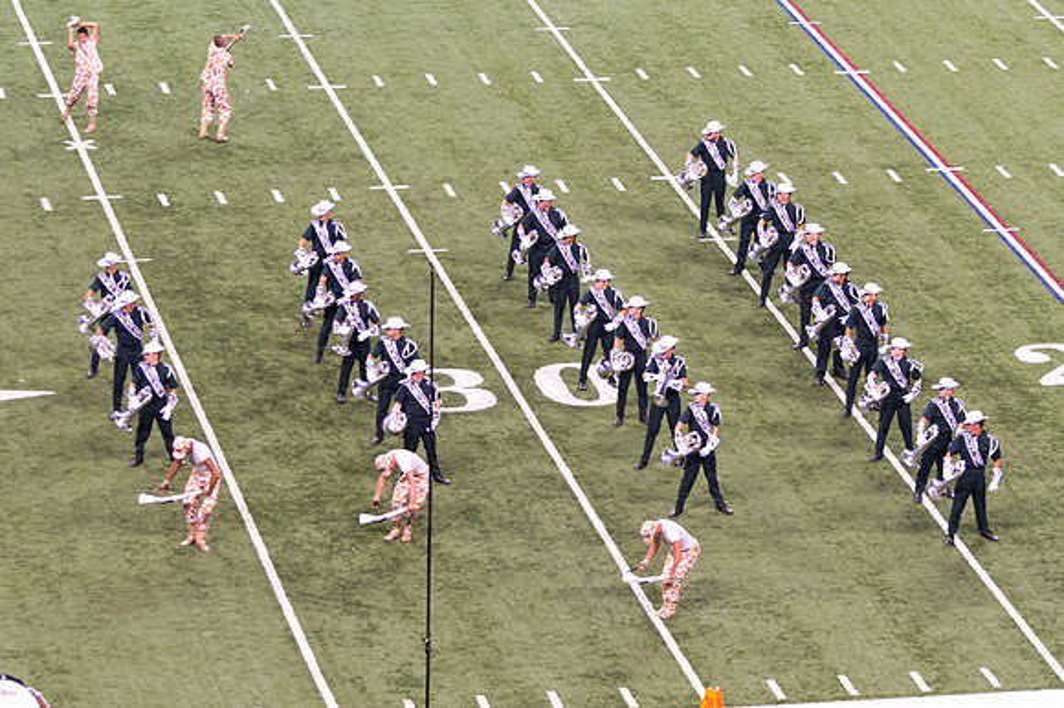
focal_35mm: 175
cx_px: 608
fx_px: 5180
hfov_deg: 11.7
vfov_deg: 7.8
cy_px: 302
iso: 1100
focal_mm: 92
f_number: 4.5
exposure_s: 1/320
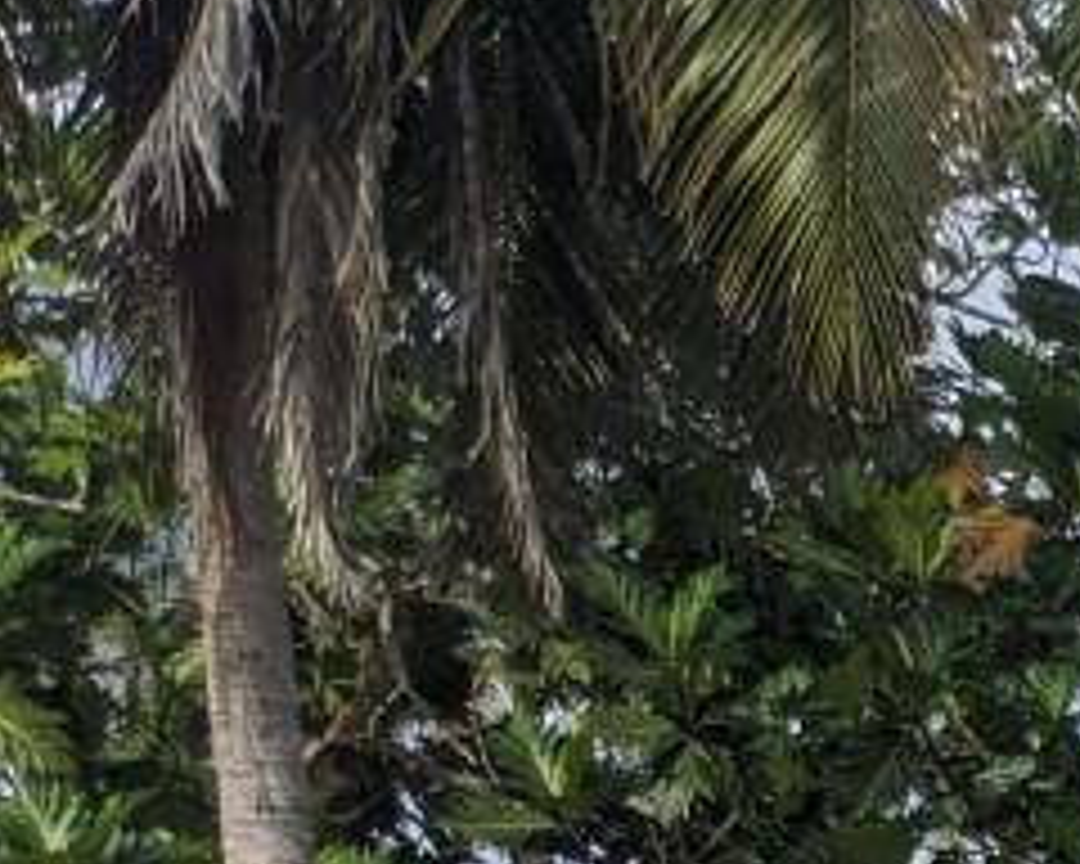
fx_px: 4219
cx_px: 2624
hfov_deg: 11.8
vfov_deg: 10.4
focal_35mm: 132
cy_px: 1917
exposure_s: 1/3356
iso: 62
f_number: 1.73
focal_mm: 4.38
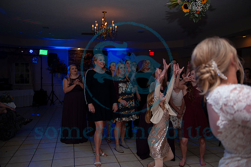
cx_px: 126
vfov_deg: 41.1
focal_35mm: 32
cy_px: 84
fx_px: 223
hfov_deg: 58.7
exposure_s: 1/200
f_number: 2.8
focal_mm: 32
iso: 250
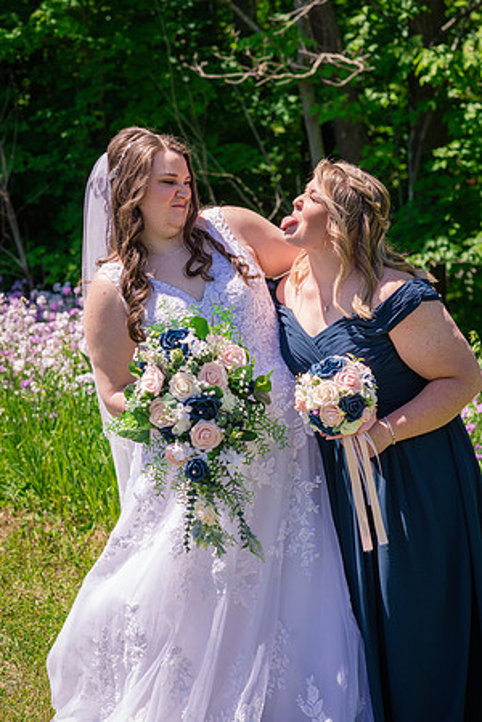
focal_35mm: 85
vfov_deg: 23.9
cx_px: 241
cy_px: 361
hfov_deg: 16.1
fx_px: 1707
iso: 200
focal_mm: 85
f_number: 5
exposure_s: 1/800
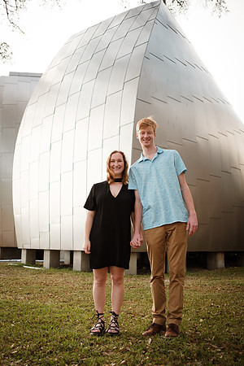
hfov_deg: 37.9
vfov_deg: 54.4
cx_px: 122
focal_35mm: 35
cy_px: 183
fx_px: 356
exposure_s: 1/2000
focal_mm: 23
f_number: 2
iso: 400
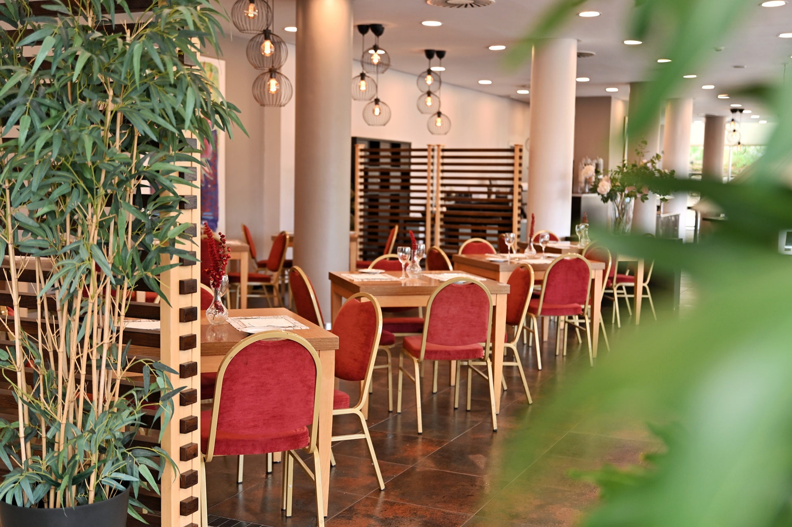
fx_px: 1011
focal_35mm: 46
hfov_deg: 42.8
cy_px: 264
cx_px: 396
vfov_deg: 29.2
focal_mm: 46
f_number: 2.8
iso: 500
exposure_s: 1/250
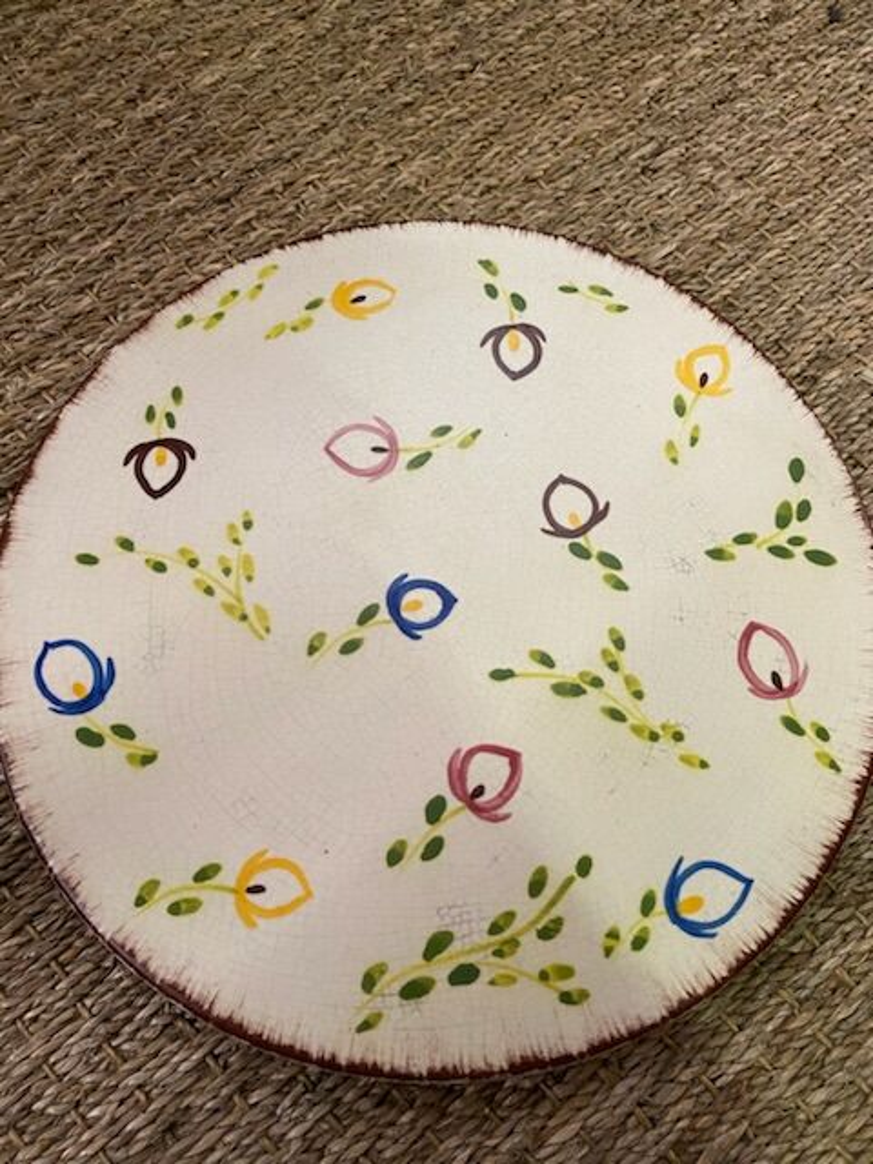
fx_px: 874
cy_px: 582
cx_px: 436
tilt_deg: -69.7
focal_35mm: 26
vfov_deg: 67.3
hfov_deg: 53.1
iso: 320
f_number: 1.8
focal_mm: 4.25
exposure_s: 1/50
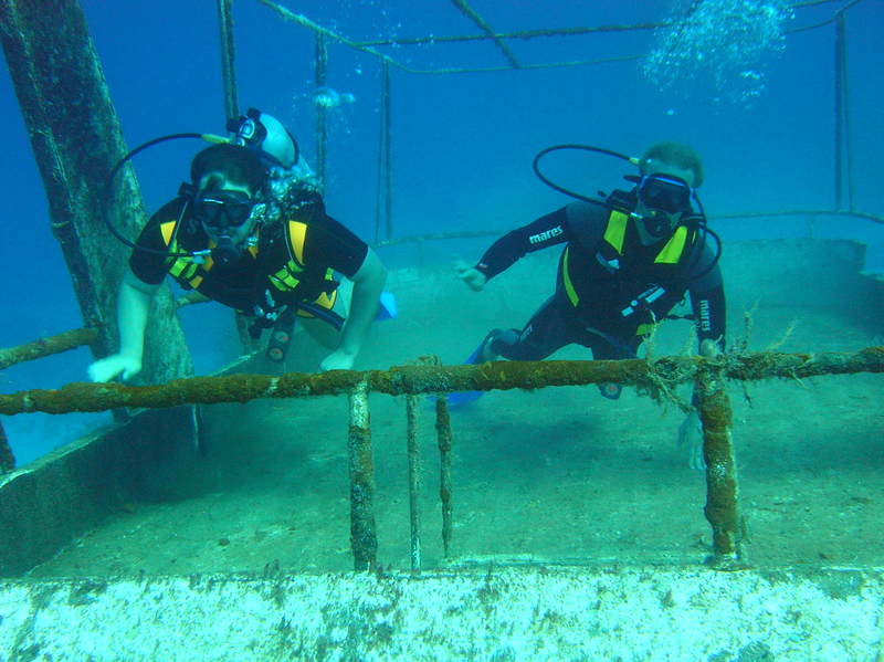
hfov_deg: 54.0
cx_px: 442
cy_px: 331
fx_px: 868
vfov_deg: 41.8
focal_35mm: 34
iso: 50
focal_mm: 5.7
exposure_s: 1/41.4
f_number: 4.9
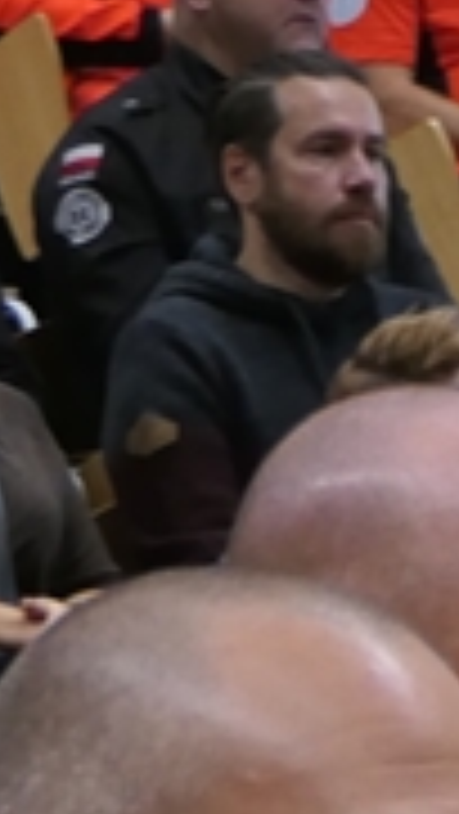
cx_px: 1359
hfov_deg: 3.1
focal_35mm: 382
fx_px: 8254
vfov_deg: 5.6
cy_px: 1378
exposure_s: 1/80
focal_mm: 24.2
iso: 640
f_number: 3.8
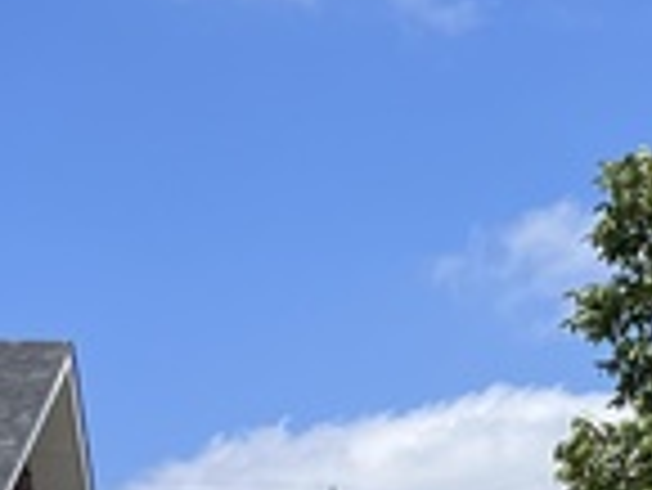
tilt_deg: +9.6
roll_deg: +3.5
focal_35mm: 115
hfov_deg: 14.5
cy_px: 468
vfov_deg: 12.8
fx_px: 2168
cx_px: 1250
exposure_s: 1/3460
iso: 50
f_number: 1.5
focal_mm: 5.7
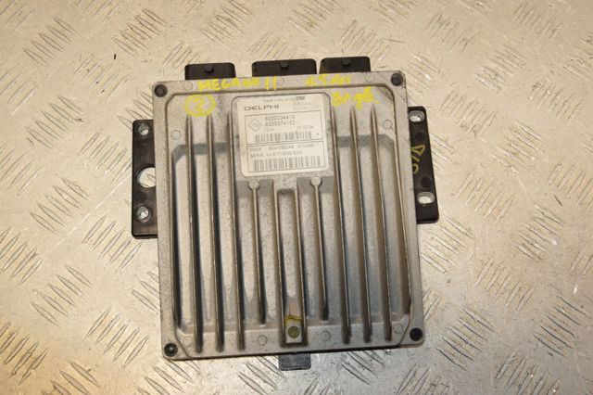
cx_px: 296
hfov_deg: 46.4
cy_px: 198
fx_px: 691
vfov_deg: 31.9
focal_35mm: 42
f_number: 9
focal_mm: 28
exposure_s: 1/200
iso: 800
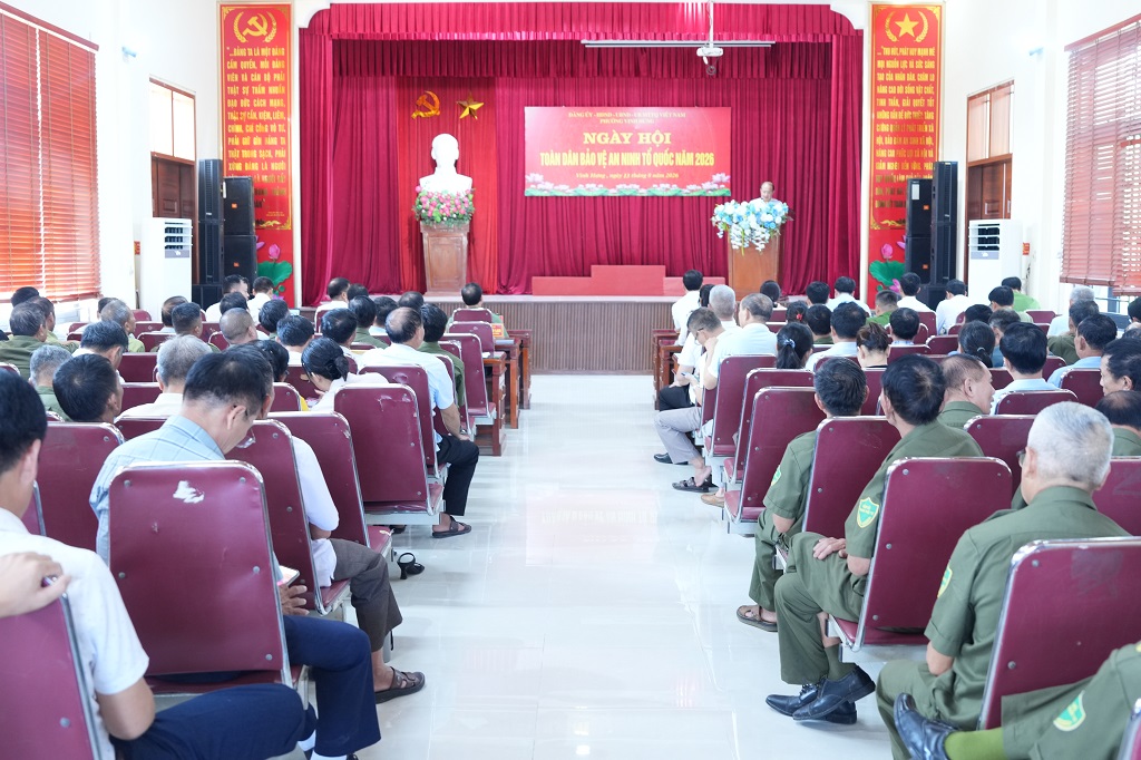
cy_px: 380
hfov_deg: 53.1
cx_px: 570
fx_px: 1141
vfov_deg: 36.8
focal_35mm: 36
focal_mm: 24
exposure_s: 1/40
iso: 800
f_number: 3.2
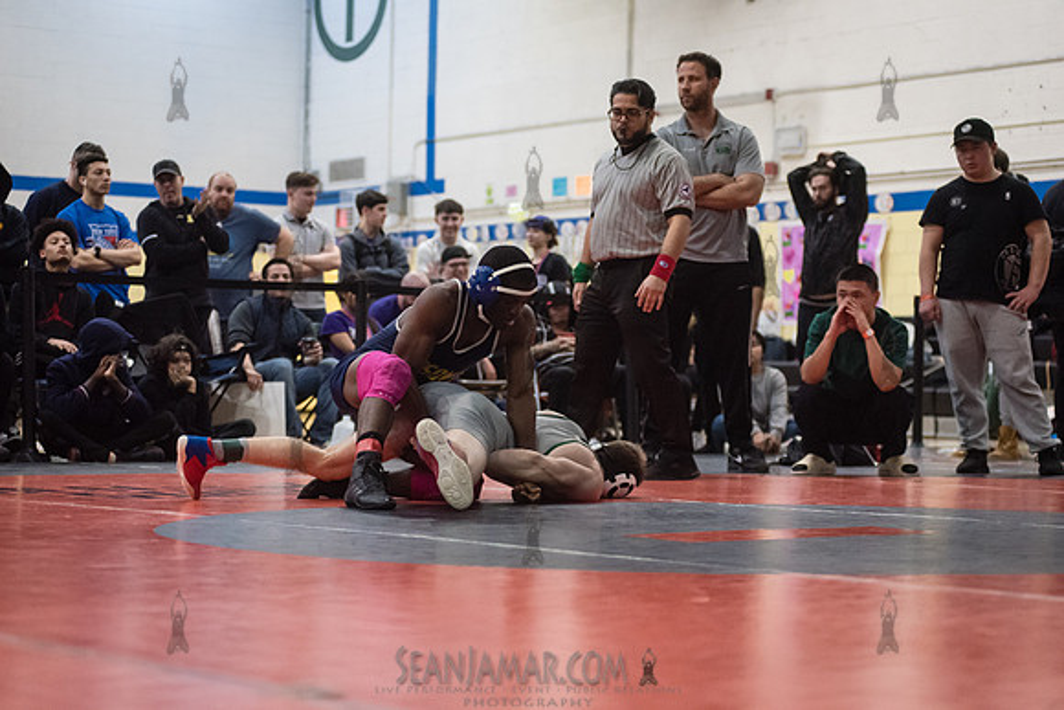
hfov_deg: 25.4
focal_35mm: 80
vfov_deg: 17.1
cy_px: 355
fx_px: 2365
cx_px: 532
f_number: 3.5
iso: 8000
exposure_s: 1/500
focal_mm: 80
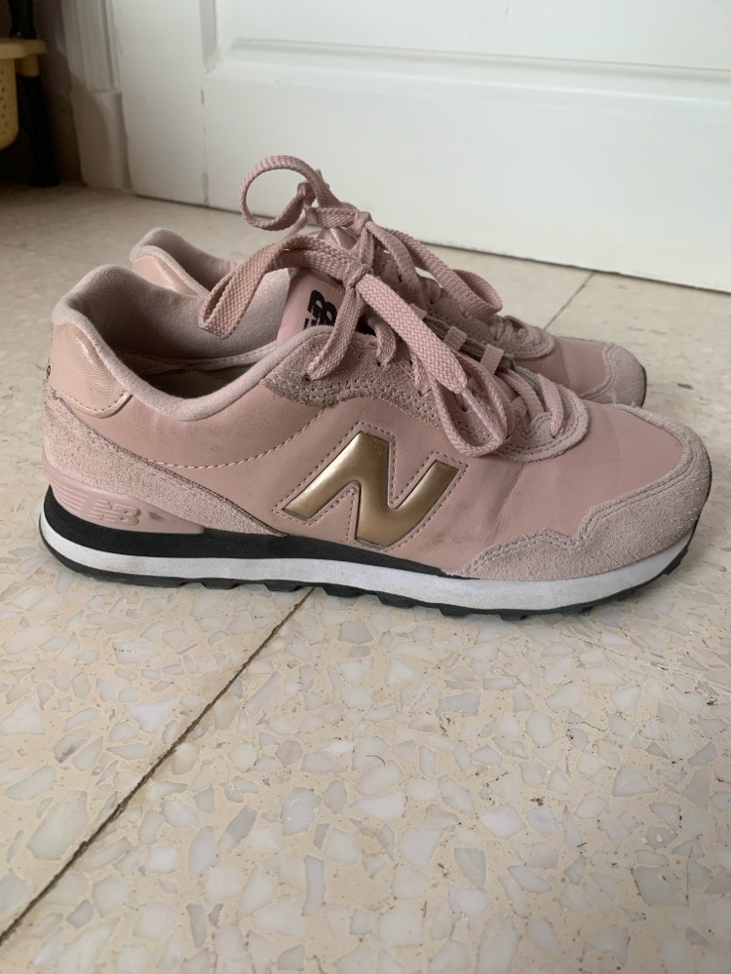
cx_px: 366
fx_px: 732
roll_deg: -3.1
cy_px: 487
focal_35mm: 26
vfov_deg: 67.3
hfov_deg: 53.1
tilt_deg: -31.1
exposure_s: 1/106
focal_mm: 4.25
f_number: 1.8
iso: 100
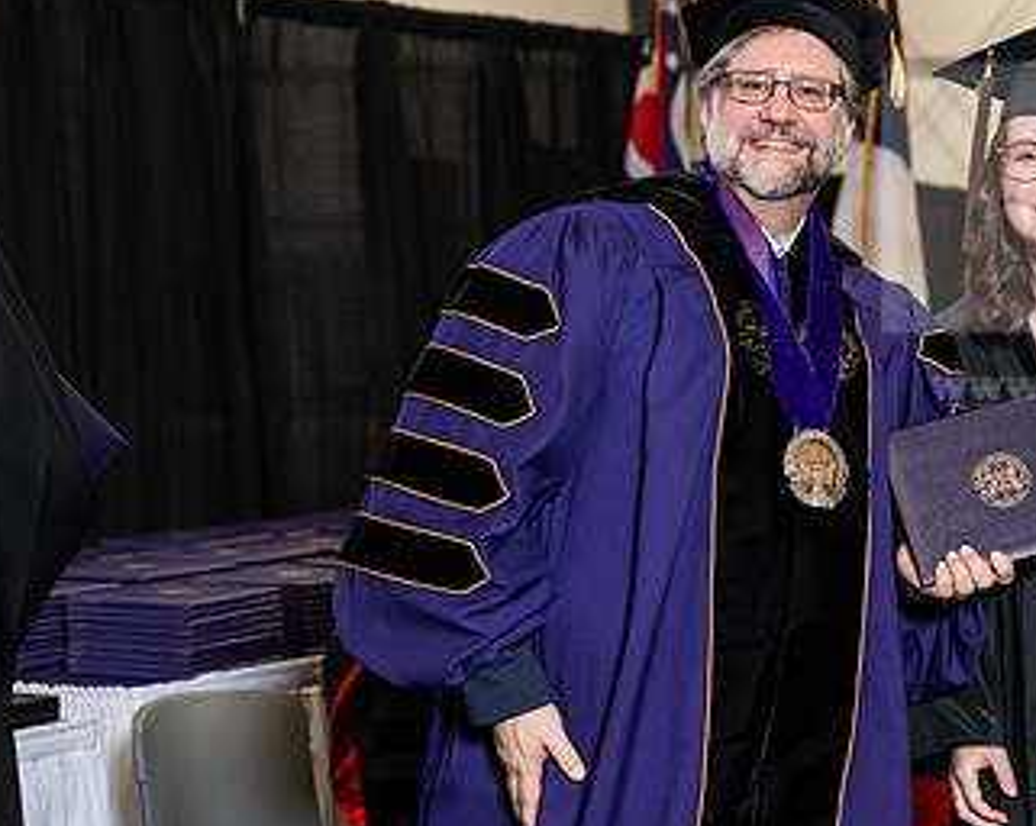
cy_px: 453
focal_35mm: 107
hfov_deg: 17.9
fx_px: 3277
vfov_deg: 14.4
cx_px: 784
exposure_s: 1/200
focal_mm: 63
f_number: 4
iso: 1250
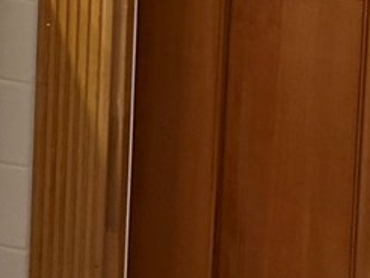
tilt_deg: -7.3
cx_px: -453
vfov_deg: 8.2
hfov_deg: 10.4
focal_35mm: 170
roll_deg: +0.0
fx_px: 1818
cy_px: -344
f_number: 1.5
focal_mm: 5.7
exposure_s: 1/120
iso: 50
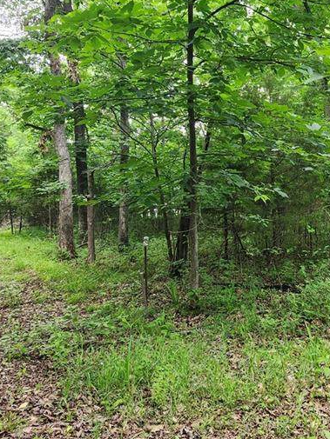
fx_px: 445
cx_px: 248
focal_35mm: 35
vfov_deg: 52.2
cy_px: 175
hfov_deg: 39.6
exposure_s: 1/120
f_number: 1.8
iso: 320
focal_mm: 5.54
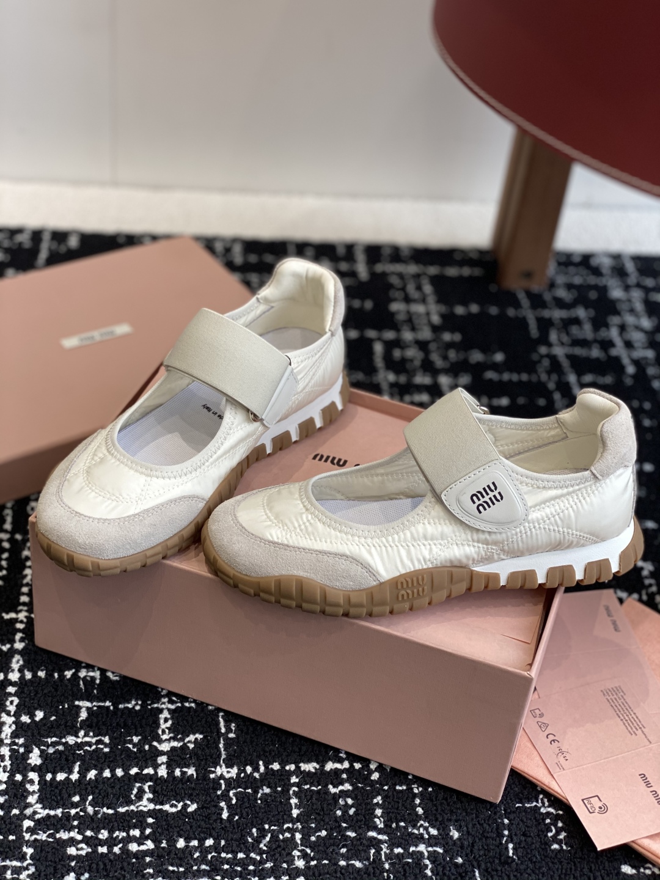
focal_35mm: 52
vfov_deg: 36.8
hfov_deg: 28.0
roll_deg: -8.0
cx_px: 330
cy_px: 440
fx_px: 1322
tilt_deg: -38.4
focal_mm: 6
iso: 50
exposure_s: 1/122
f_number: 2
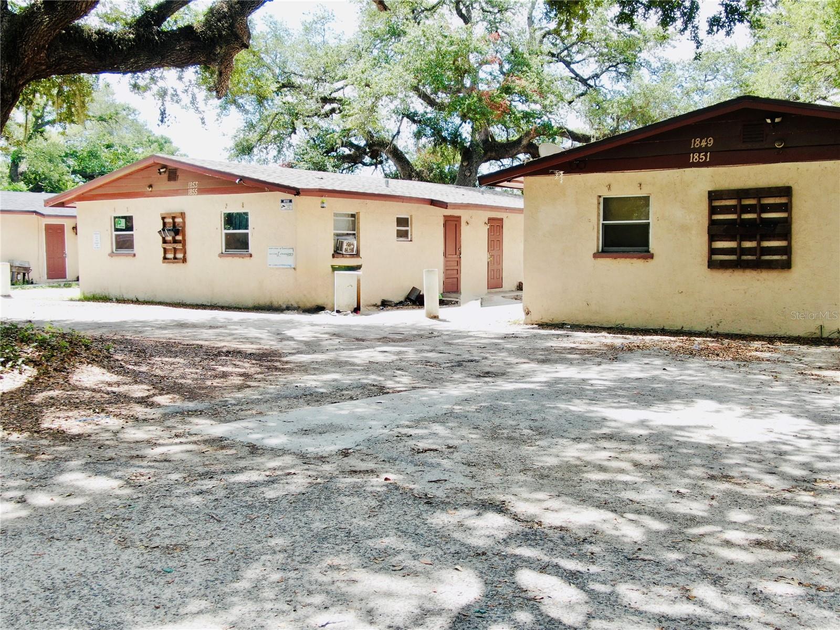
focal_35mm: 37
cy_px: 315
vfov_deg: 38.7
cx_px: 420
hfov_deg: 50.1
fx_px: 898
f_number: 3.4
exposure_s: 1/240
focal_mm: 6.35
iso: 100
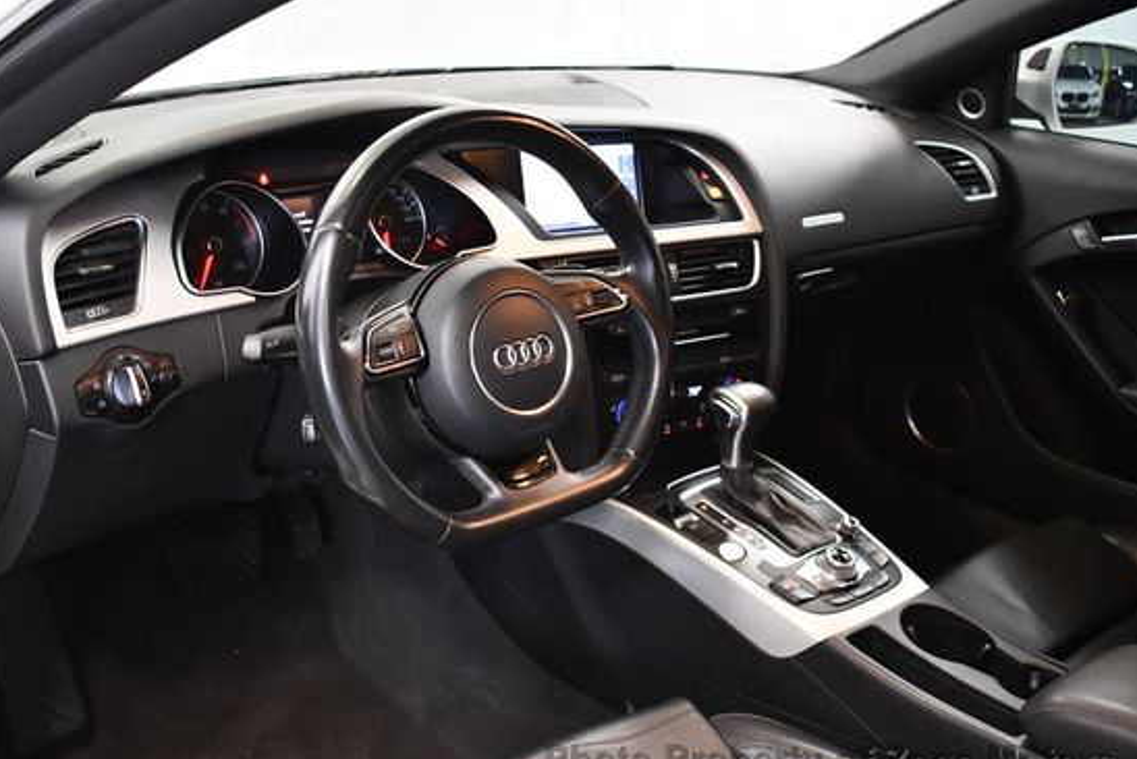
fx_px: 1327
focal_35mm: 42
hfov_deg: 46.3
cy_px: 359
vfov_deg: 31.9
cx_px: 521
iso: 3200
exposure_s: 1/60
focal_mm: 24
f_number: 3.8
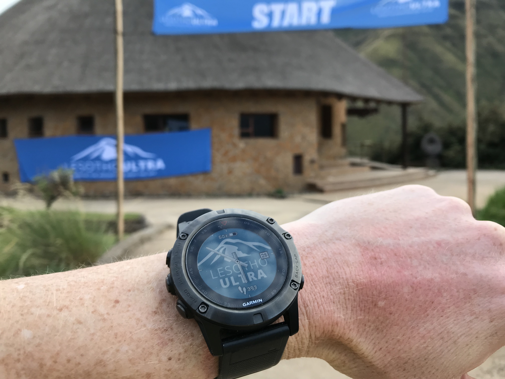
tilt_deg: -4.7
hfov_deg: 63.4
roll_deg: +1.9
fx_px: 408
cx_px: 252
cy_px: 190
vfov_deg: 49.7
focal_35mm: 28
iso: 20
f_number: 1.8
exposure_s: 1/152
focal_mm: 3.99
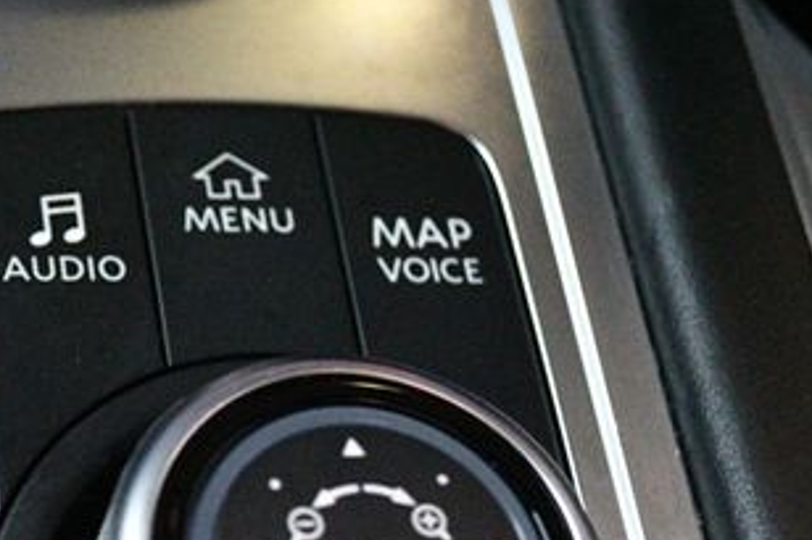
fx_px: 2390
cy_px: 464
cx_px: 103
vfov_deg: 12.8
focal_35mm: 106
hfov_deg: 19.0
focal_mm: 34
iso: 11400
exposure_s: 1/60
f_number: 5
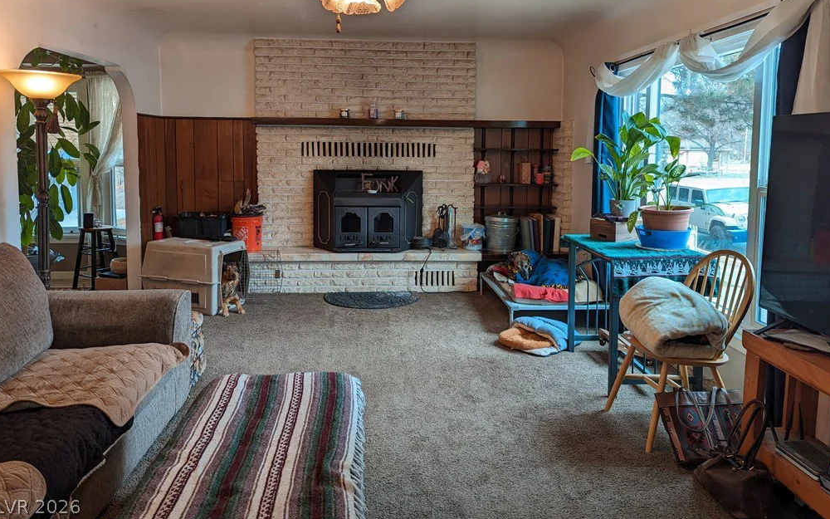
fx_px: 588
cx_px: 414
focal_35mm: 26
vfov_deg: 47.3
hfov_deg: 70.4
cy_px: 202
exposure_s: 1/40
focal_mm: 6.81
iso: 29
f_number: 1.85
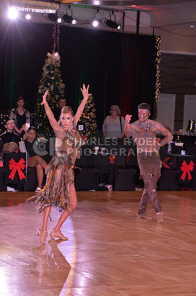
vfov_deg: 18.6
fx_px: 901
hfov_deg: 12.4
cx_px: 98
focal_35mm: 110
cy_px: 148
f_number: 6.3
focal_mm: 110
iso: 2000
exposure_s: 1/250
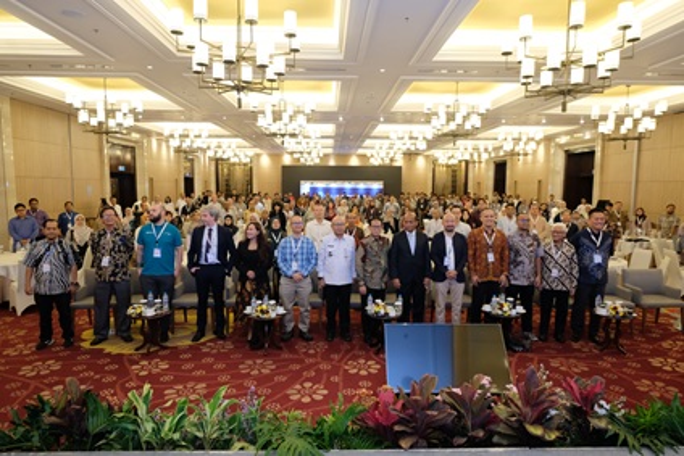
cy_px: 228
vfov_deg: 57.3
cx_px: 342
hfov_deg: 78.6
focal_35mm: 22
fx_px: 418
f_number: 4
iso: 3200
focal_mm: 14.5
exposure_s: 1/125
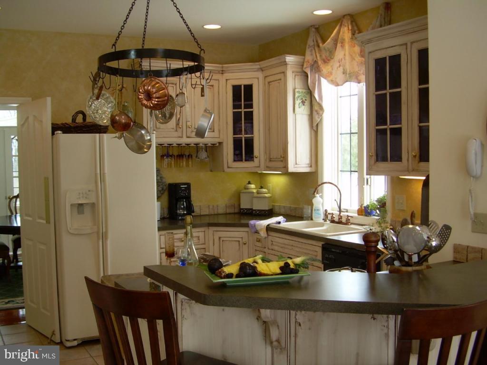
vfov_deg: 37.7
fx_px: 535
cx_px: 244
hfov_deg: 49.0
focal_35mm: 38
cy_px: 182
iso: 50
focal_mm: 6.3
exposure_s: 1/50.4
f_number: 2.8
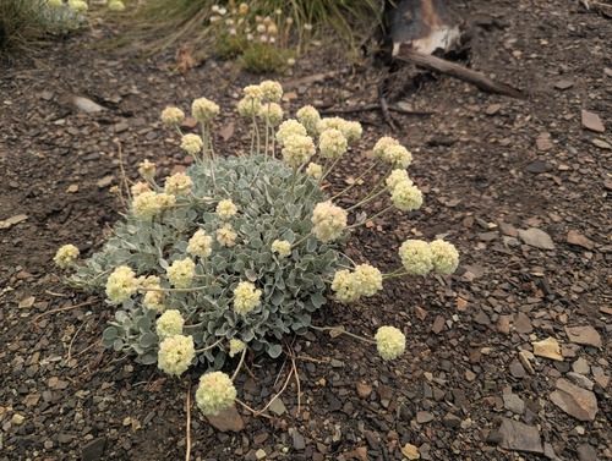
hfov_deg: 71.5
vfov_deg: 57.0
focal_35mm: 24
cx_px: 306
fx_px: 425
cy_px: 230
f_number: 1.85
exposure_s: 1/1529
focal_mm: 6.81
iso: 44
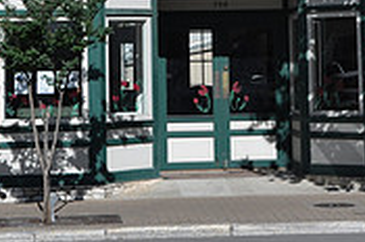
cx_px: 227
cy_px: -132
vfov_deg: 8.4
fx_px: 1609
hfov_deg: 12.9
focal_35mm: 159
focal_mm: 32
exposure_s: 1/250
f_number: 8
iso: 200
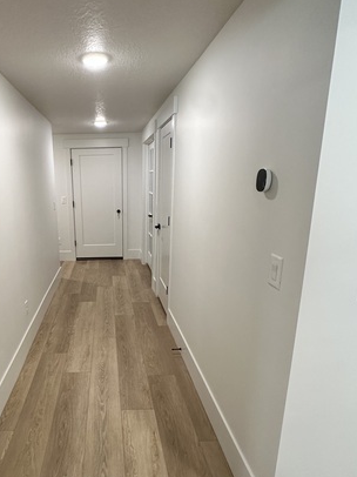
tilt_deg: -14.4
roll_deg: +1.1
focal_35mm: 23
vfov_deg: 73.7
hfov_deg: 57.0
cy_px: 265
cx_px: 107
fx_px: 317
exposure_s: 1/120
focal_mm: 2.22
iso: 250
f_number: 2.2
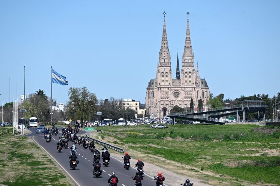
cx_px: 140
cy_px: 93
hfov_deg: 9.5
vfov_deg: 6.3
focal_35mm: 217
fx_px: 1687
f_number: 7.1
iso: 100
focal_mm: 145
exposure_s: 1/800
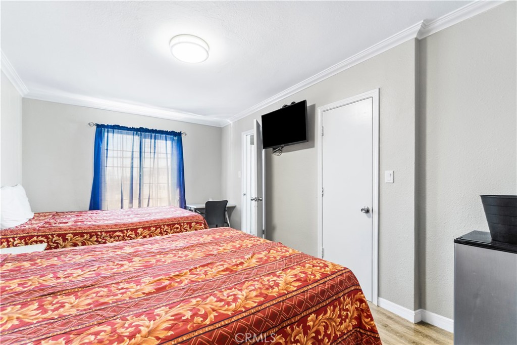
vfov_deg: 77.3
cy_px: 172
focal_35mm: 15
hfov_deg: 100.4
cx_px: 258
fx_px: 215
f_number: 7.1
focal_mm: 10
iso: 320
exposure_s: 1/5
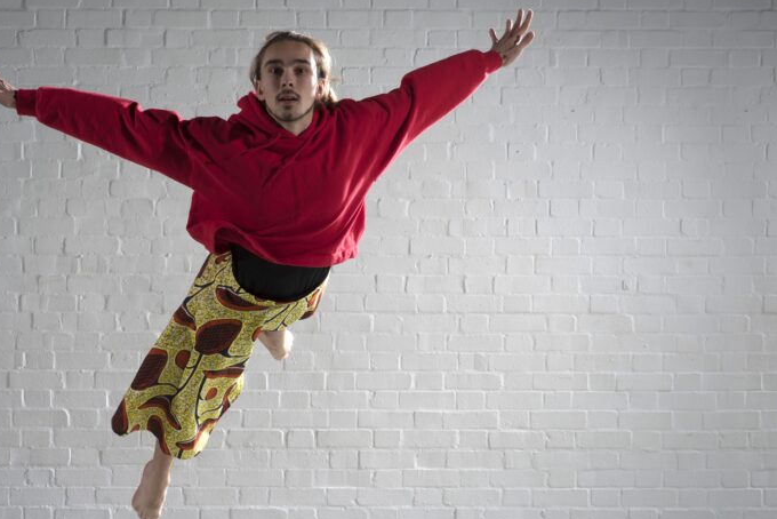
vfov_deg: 10.7
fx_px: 2764
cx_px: 331
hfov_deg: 16.0
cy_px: 310
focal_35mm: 128
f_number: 10
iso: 100
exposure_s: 1/250
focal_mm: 85
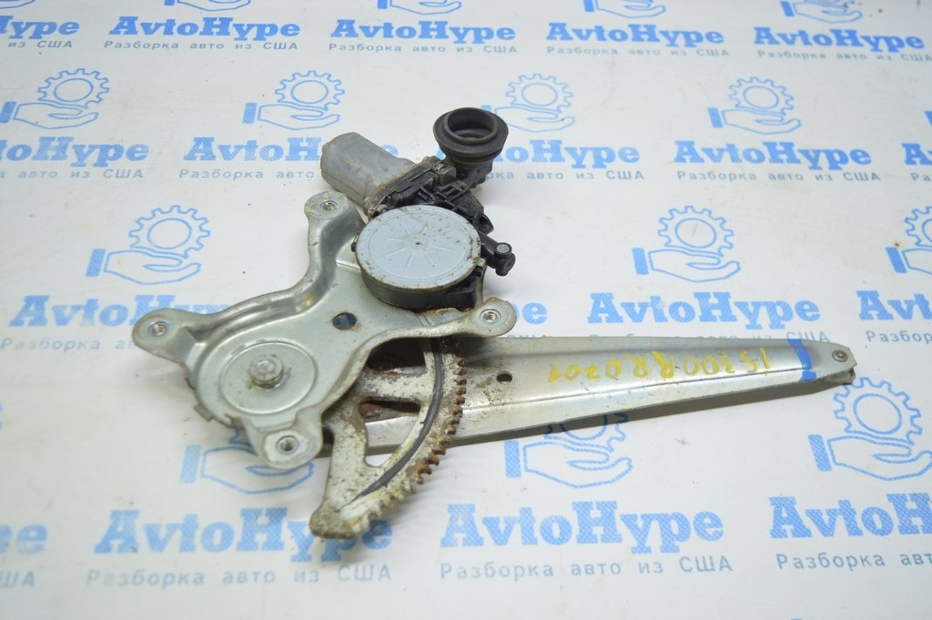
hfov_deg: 53.2
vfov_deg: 36.8
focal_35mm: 36
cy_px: 310
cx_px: 466
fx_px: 931
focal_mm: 24
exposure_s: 1/40
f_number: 4
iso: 400
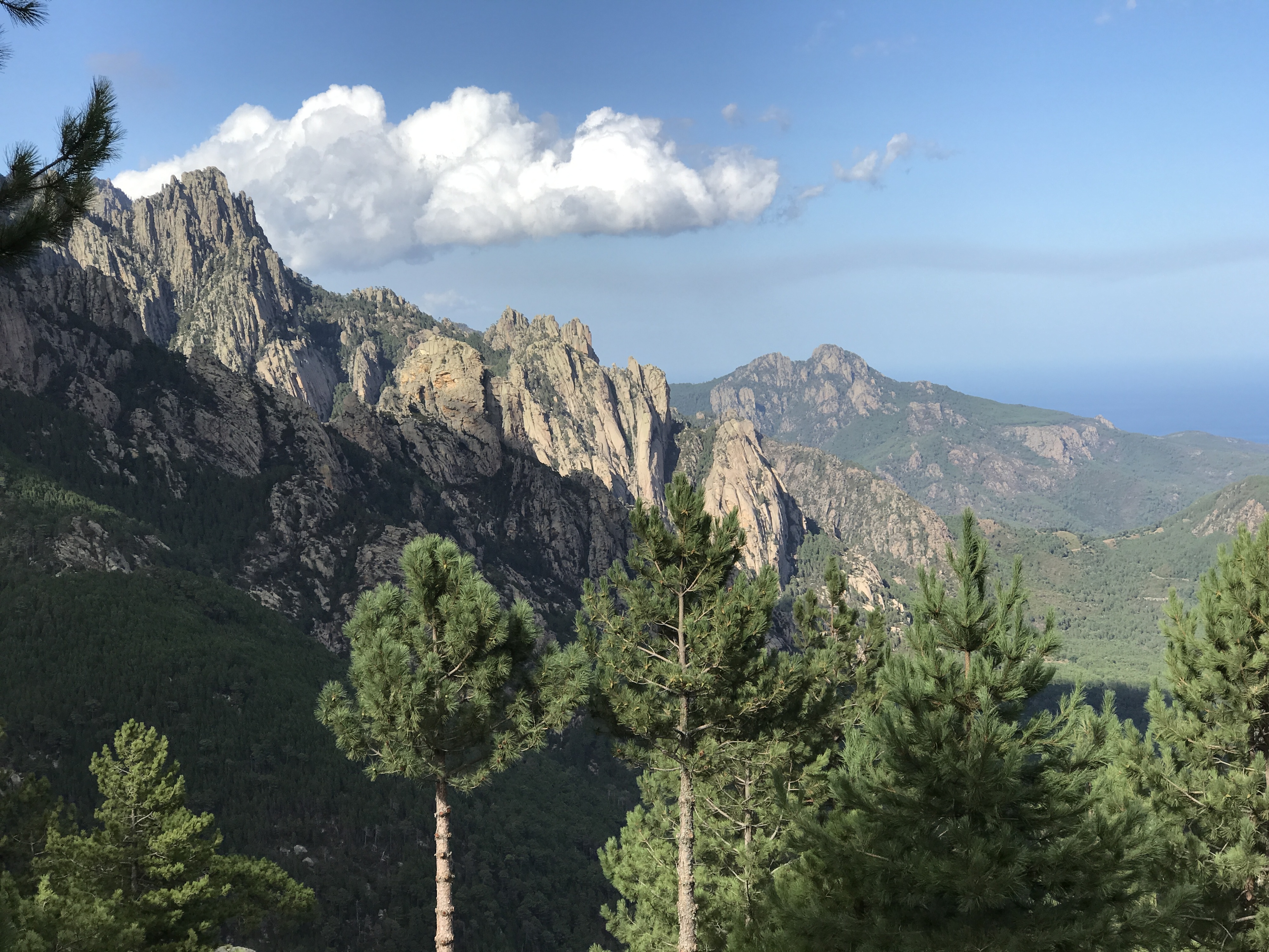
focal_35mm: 57
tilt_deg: -4.2
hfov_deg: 33.8
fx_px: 2090
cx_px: 634
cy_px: 476
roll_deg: +1.6
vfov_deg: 25.7
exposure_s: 1/847
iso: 20
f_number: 2.8
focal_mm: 6.6
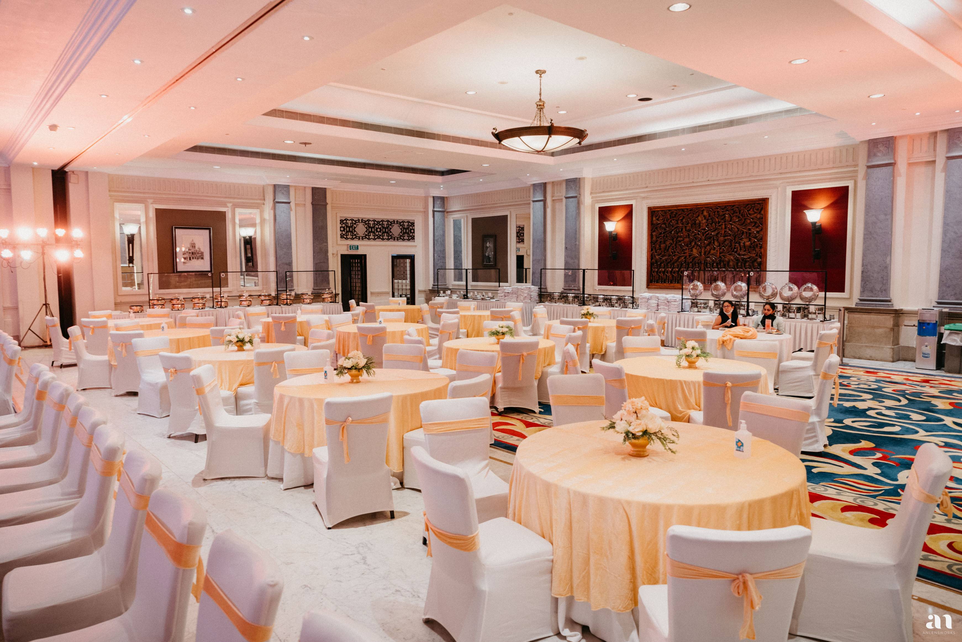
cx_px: 482
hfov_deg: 72.3
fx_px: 659
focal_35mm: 25
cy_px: 321
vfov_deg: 51.9
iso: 800
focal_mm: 24
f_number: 4
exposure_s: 1/20
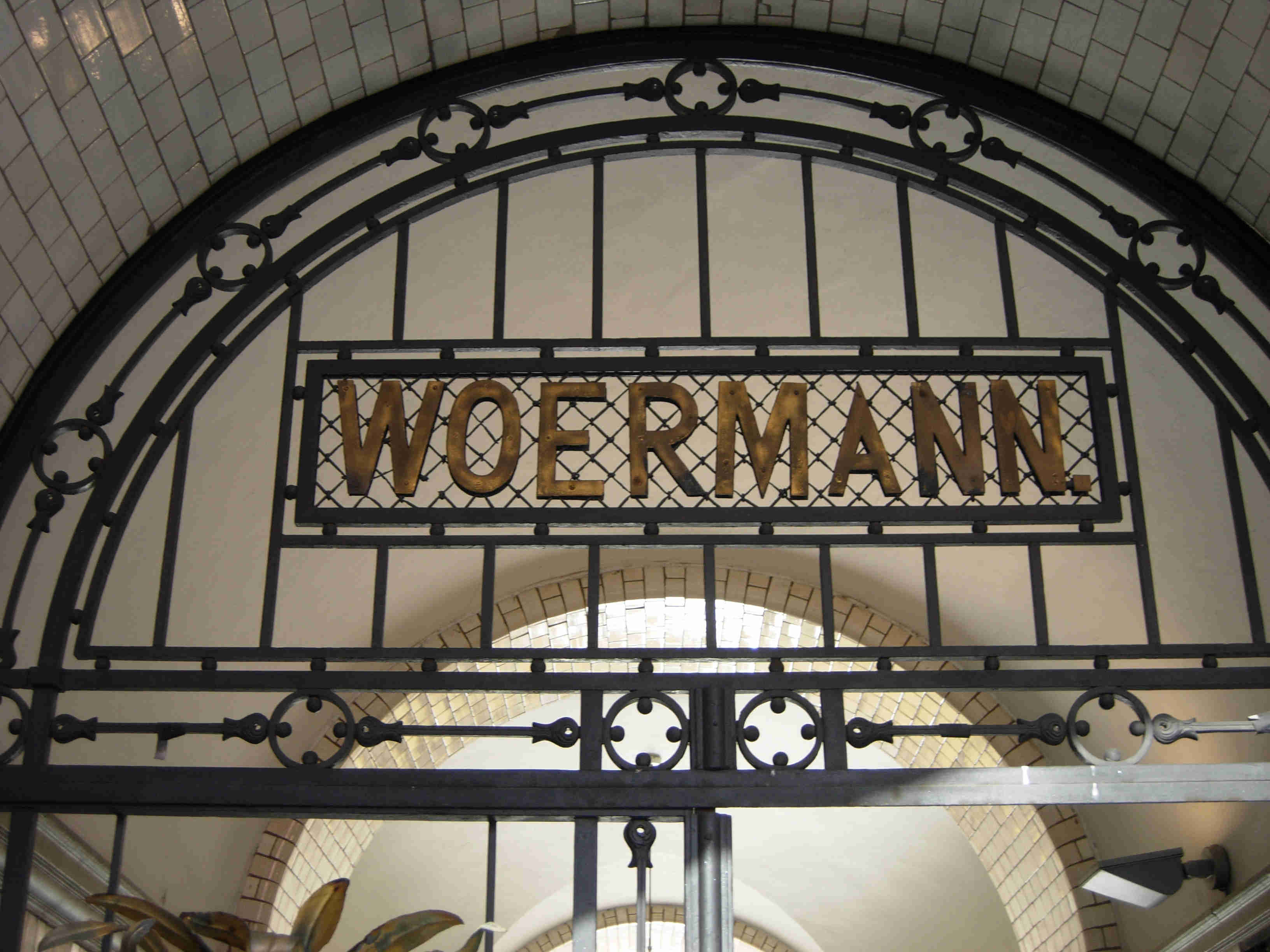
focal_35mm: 48
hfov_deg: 39.7
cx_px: 635
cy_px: 476
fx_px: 1761
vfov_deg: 30.3
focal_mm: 10.1
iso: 50
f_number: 3.1
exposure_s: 1/34.8
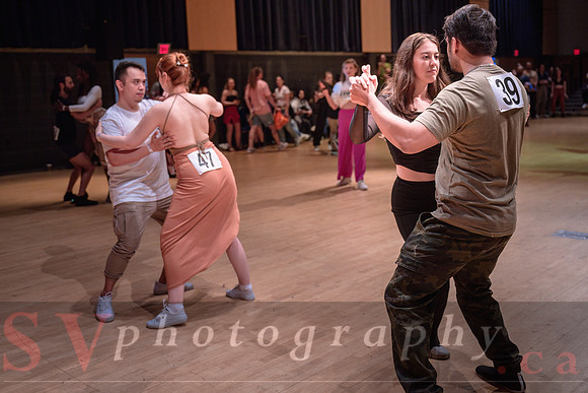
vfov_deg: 32.6
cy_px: 163
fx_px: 668
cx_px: 294
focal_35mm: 41
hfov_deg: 47.5
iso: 1600
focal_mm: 35
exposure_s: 1/200
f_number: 2.8
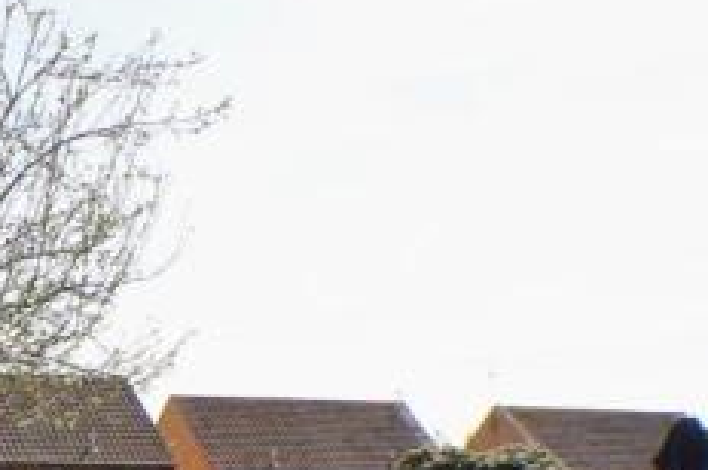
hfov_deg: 25.1
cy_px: 523
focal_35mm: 68
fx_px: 1335
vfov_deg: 19.1
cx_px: -244
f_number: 13
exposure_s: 1/80
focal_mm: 16
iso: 100
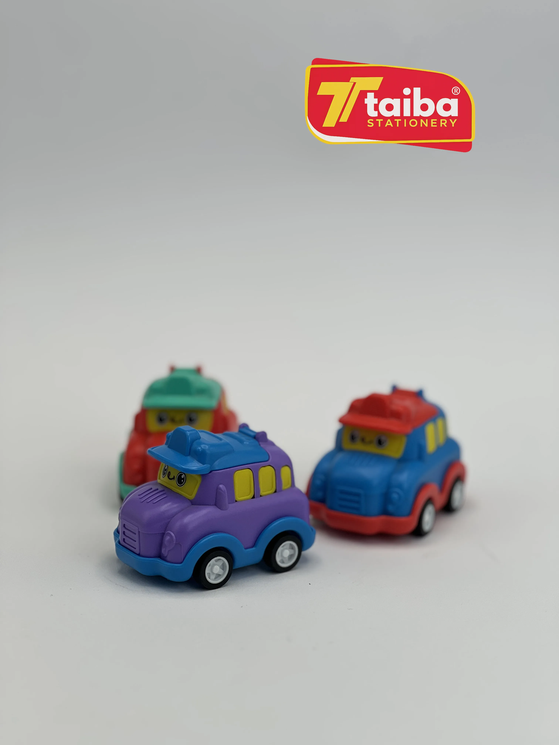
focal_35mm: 77
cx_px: 280
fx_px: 1658
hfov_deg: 19.1
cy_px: 372
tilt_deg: -15.6
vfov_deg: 25.3
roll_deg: -1.4
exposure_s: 1/374
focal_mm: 9
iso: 32
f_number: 2.8
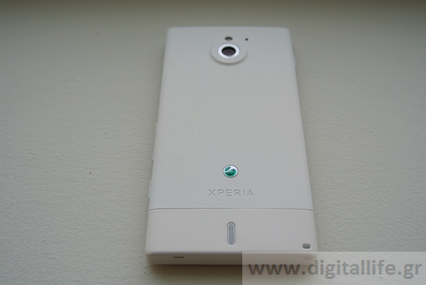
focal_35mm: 42
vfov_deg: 32.0
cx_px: 213
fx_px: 497
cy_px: 142
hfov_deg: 46.4
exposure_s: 1/200
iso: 100
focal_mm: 15.7
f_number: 4.2
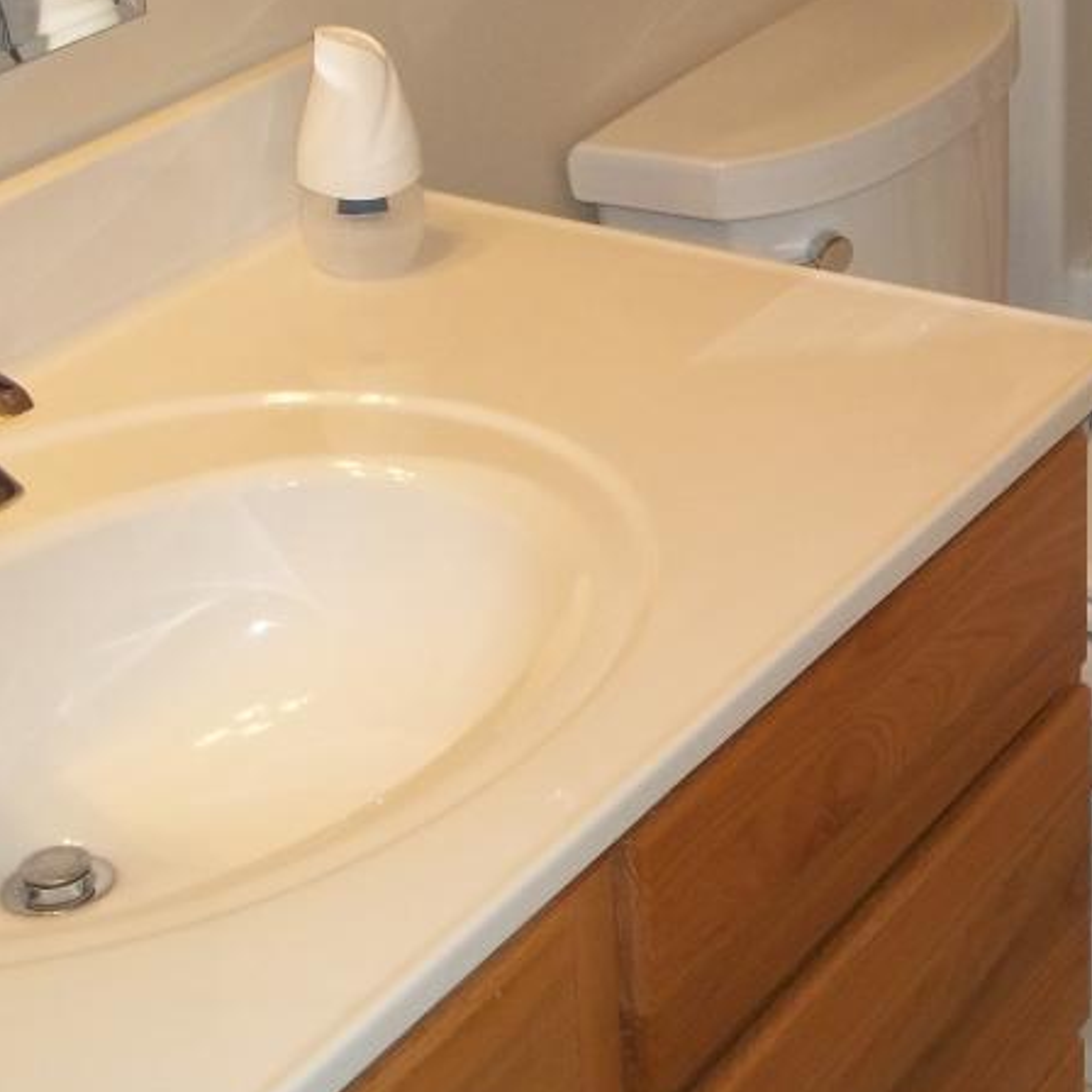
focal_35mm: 93
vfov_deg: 18.5
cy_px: 258
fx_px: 3319
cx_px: 1243
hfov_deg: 17.9
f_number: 3.7
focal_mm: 8.3
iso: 160
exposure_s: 1/40
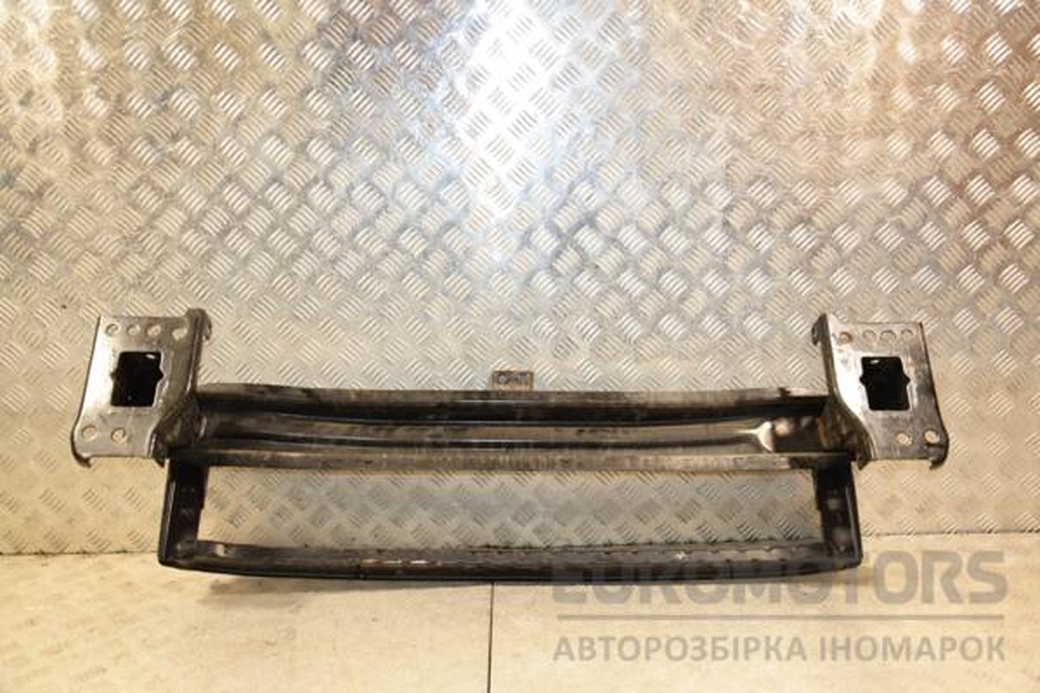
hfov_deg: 53.1
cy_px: 346
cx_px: 520
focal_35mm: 36
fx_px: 1040
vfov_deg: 36.9
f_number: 5
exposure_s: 1/125
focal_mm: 24
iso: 800
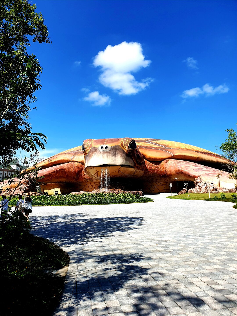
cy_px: 158
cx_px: 118
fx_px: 237
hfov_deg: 53.1
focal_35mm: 26
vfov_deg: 67.3
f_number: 2.4
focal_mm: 4.3
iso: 50
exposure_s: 1/1701
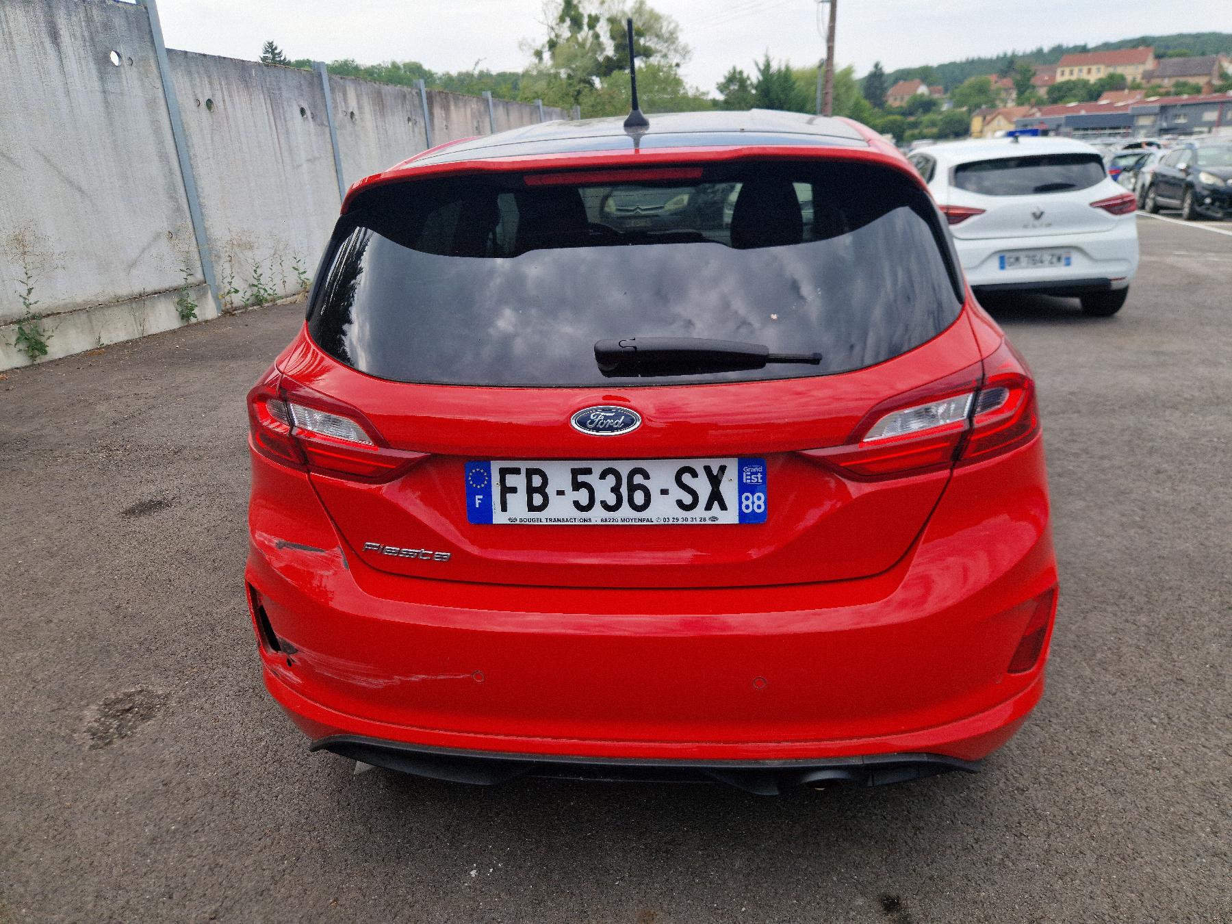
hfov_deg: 73.9
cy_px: 462
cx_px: 616
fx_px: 819
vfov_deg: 58.9
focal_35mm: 23
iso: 50
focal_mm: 5.4
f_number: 1.8
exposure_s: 1/714
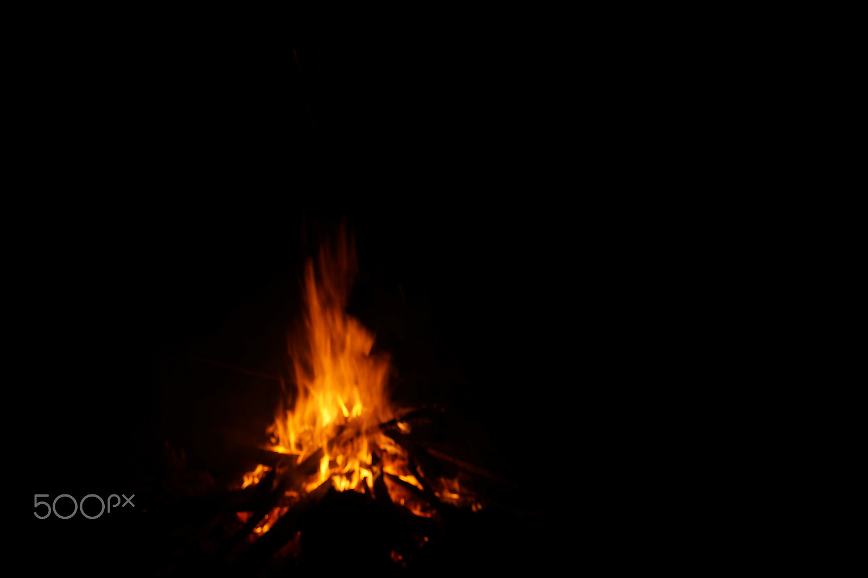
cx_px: 434
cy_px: 289
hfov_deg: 55.1
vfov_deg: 38.3
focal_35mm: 34
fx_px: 831
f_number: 5.6
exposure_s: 1/30
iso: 100
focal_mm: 23
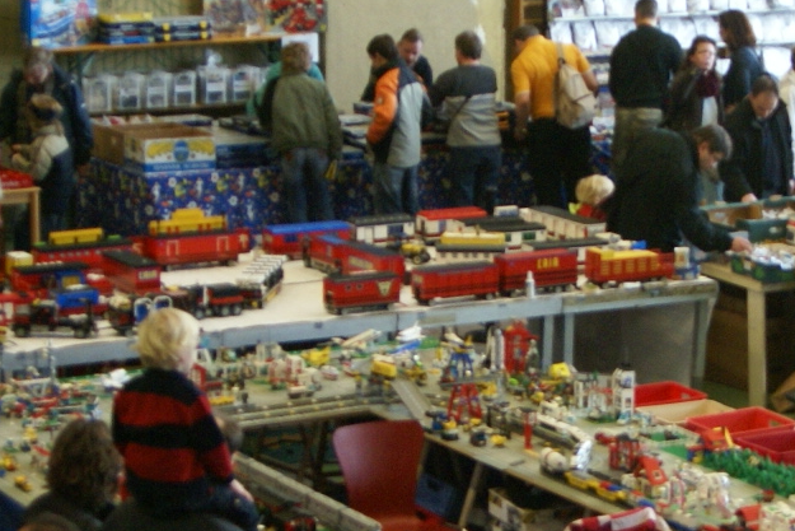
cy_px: 250
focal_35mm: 129
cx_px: 644
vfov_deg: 10.6
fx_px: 2849
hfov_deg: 15.8
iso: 200
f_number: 4
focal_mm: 28
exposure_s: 1/50
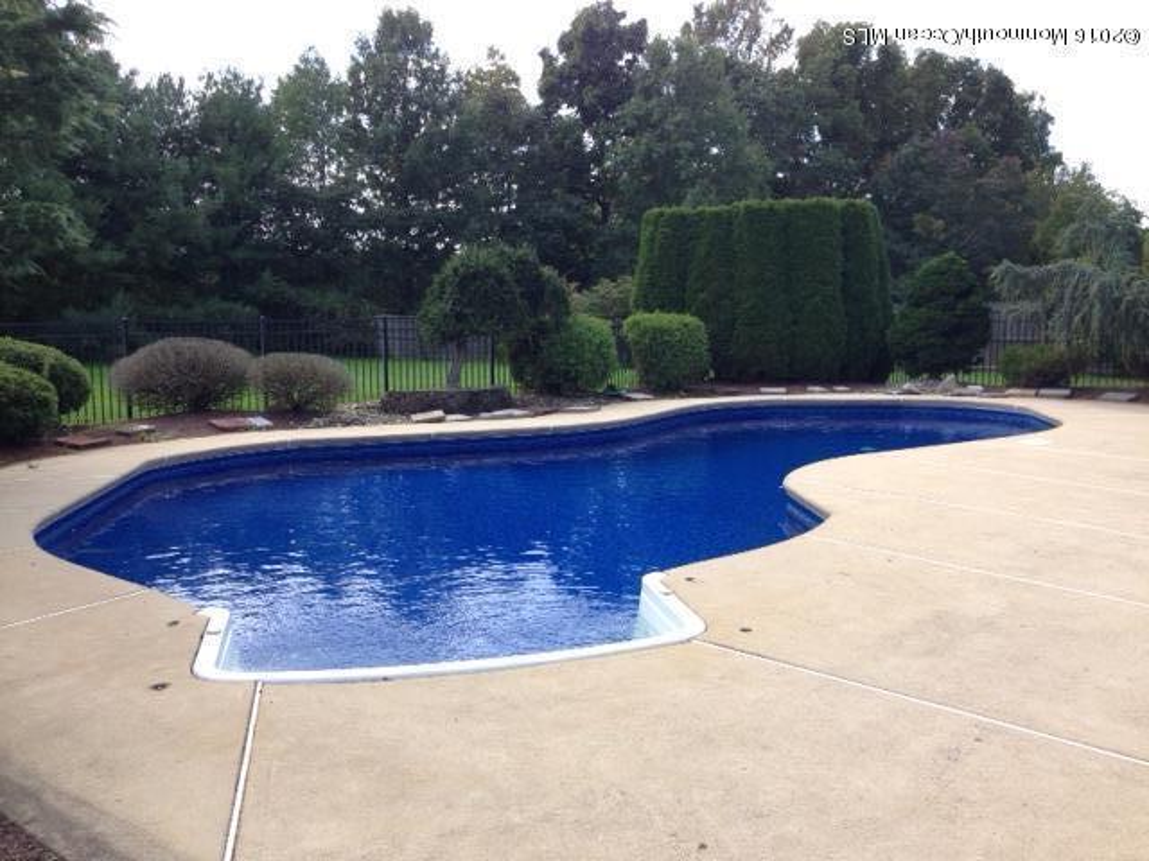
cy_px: 430
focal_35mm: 33
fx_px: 1095
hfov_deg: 55.4
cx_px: 574
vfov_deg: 42.9
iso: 50
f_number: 2.4
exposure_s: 1/475
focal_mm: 4.12
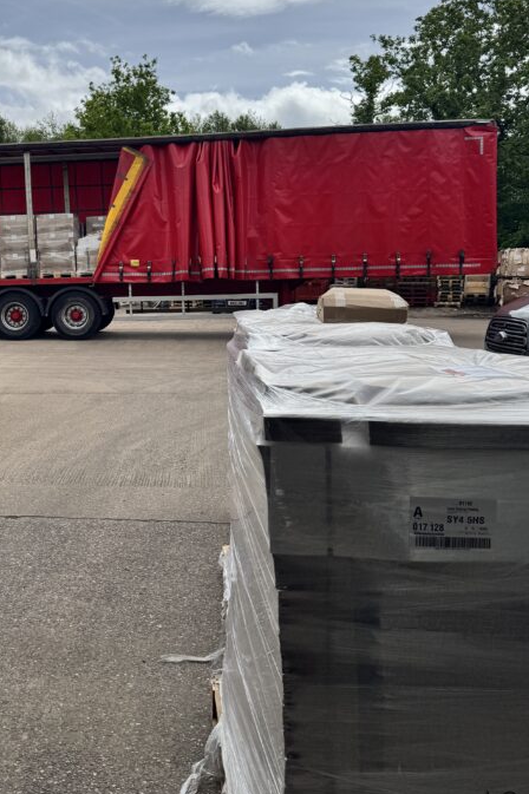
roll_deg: -0.5
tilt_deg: -5.6
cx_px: 124
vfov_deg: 50.5
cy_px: 336
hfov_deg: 34.2
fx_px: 838
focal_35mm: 38
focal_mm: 6.76
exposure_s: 1/10417
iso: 80
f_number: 1.78
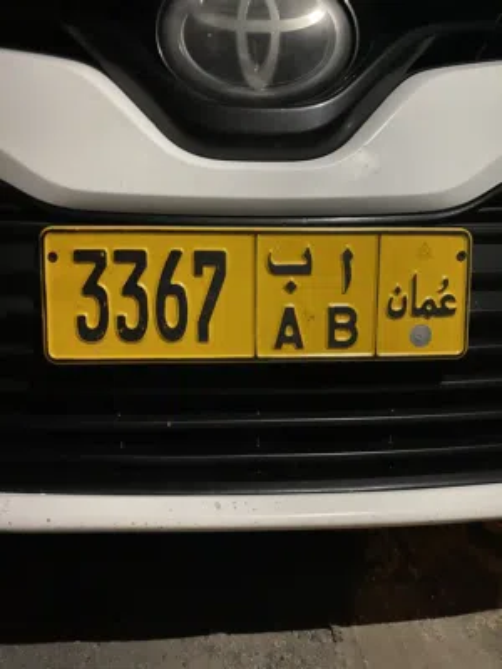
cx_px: 251
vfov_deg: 67.3
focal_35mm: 26
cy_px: 334
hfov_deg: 53.1
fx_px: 503
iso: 500
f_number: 1.8
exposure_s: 1/8
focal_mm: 4.25
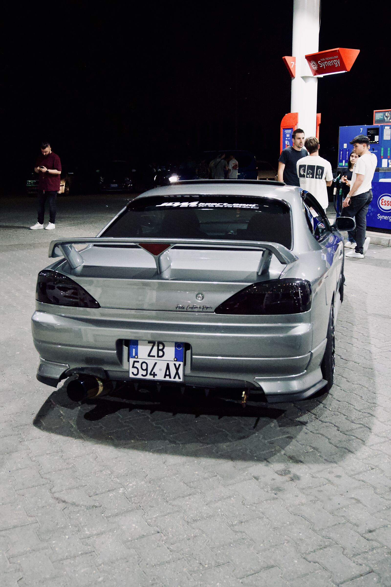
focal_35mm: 34
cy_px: 294
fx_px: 562
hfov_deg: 38.4
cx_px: 196
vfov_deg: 55.1
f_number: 4.5
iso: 6400
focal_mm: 23
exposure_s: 1/100
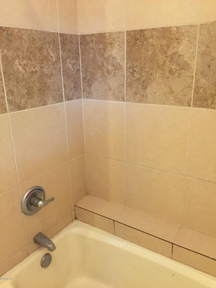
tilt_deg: -17.9
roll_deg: +1.5
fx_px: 241
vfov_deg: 61.7
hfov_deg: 48.2
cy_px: 144
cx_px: 108
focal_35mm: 29
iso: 250
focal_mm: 4.15
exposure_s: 1/30
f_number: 2.2
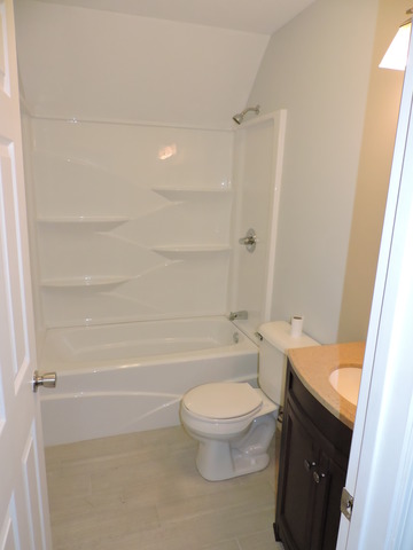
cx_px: 206
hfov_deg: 56.8
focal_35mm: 24
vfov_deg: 71.6
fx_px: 382
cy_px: 275
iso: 800
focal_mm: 4.3
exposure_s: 1/320
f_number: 3
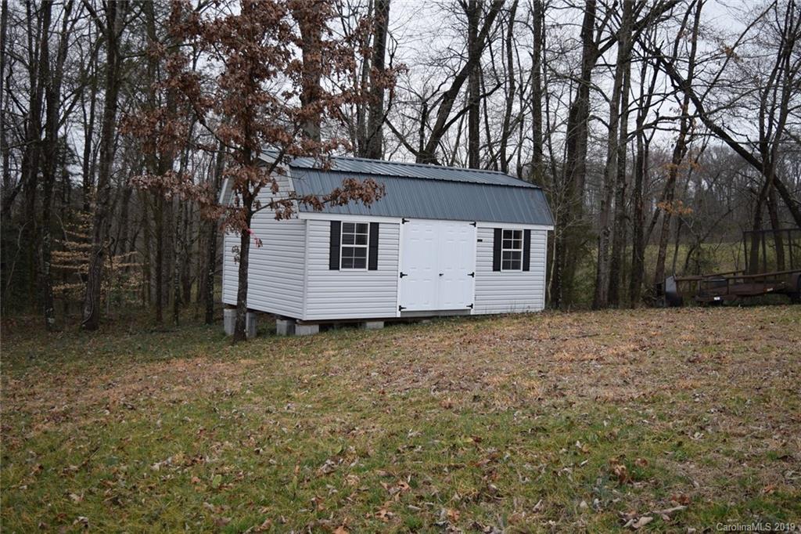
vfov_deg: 35.5
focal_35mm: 38
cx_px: 400
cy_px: 267
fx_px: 834
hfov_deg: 51.3
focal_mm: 25
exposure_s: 1/250
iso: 100
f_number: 4
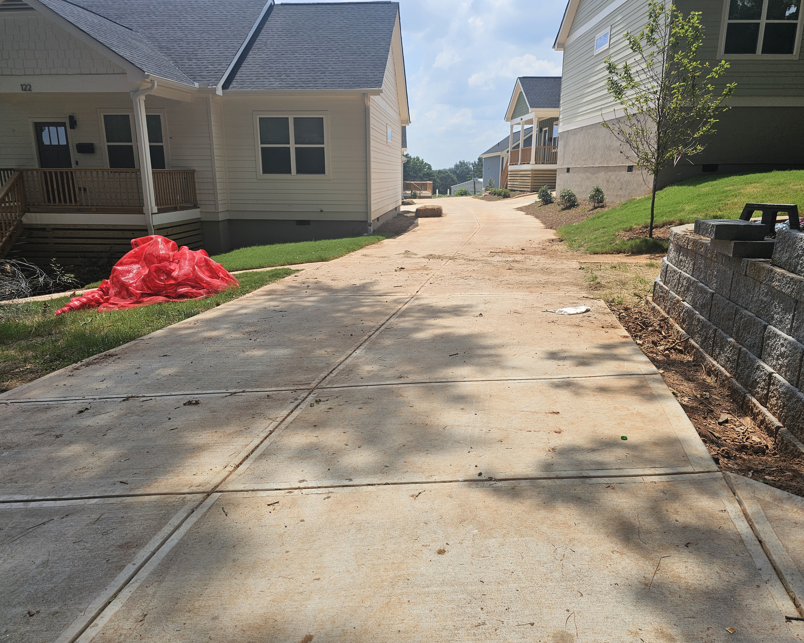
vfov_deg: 58.8
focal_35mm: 24
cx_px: 412
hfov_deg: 70.3
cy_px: 322
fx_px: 571
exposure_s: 1/1008
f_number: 1.7
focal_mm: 6.3
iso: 10
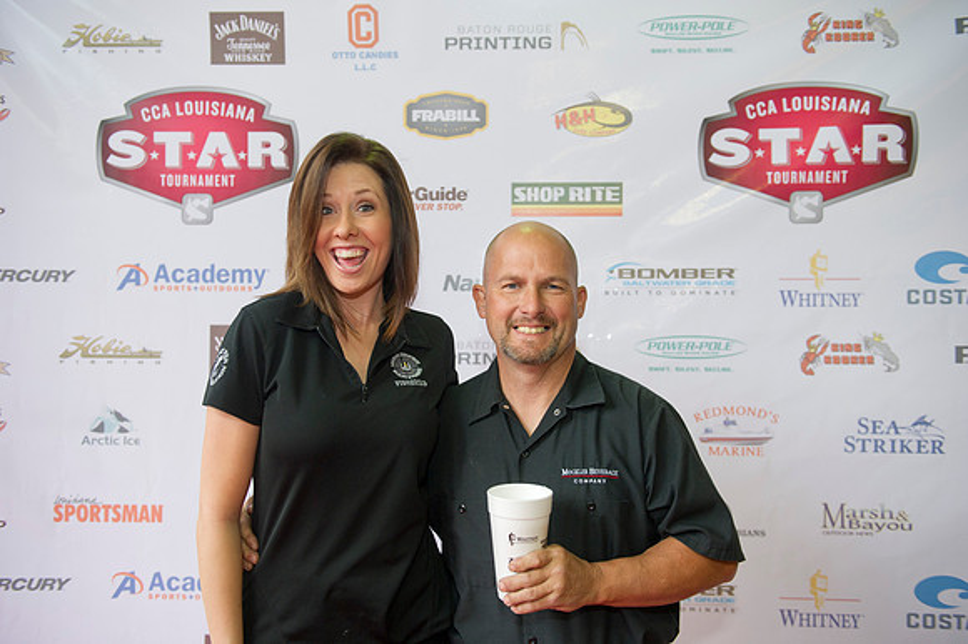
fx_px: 860
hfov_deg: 58.7
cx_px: 484
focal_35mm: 32
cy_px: 322
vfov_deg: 41.1
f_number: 3.5
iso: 640
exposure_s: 1/125
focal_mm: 32
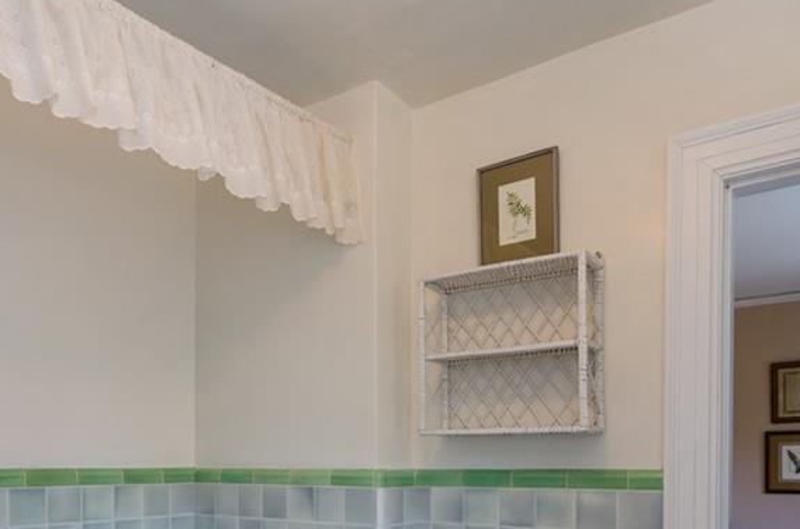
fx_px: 598
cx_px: 380
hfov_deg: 67.5
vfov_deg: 44.7
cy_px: 442
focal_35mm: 27
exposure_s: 1/30
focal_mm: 10
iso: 250
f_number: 7.1
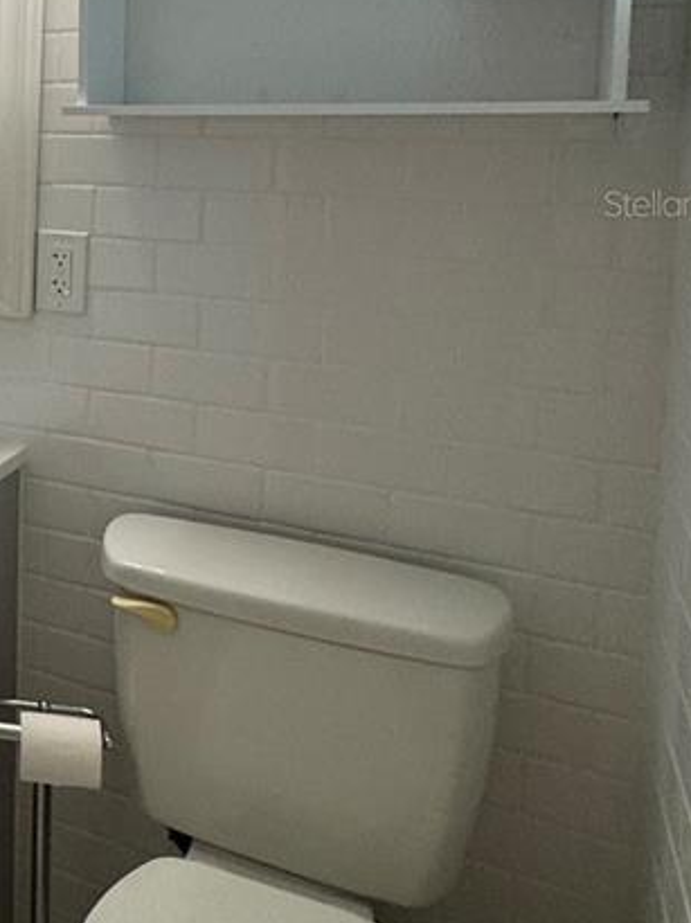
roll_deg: +0.0
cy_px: 203
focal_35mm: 41
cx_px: -250
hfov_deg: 27.9
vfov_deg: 43.9
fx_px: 1092
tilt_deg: -3.9
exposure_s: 1/120
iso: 125
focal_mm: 2.22
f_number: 2.2
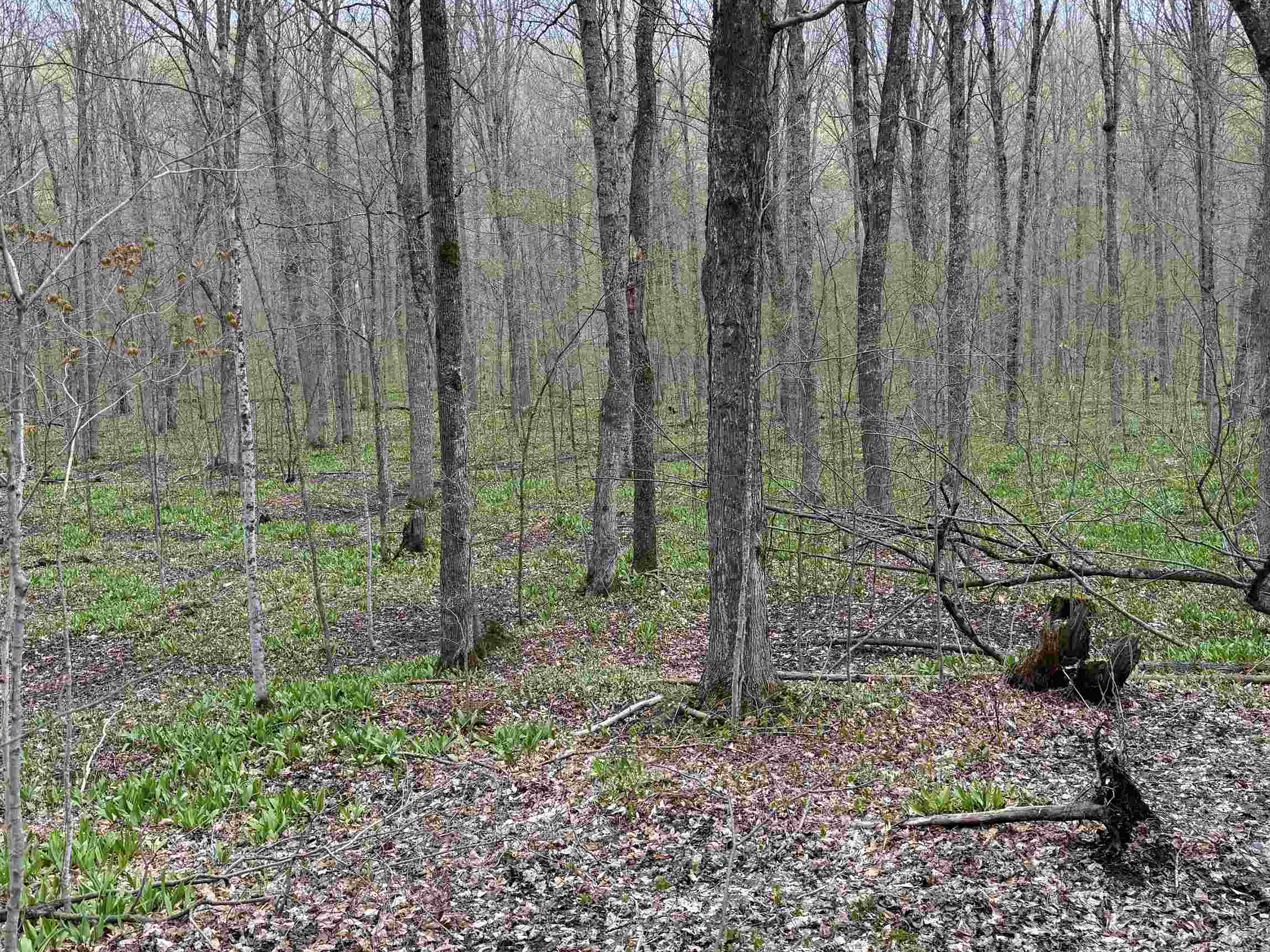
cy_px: 418
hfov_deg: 56.7
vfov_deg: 44.1
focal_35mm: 32
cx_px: 688
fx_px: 1174
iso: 100
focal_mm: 6.76
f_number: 1.78
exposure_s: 1/728
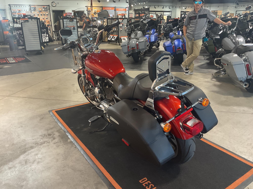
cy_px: 94
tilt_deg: -19.3
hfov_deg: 61.7
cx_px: 126
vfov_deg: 48.2
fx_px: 212
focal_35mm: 29
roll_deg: +2.5
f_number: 1.8
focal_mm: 3
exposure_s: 1/50
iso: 100
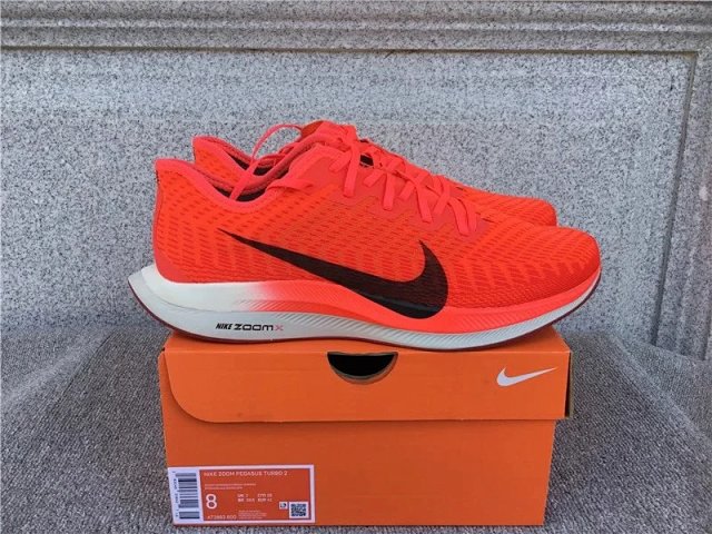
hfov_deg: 58.4
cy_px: 267
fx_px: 638
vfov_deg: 45.4
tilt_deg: -16.2
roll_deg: +0.0
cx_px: 356
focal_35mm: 31
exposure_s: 1/319
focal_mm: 3.3
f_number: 2.4
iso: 25
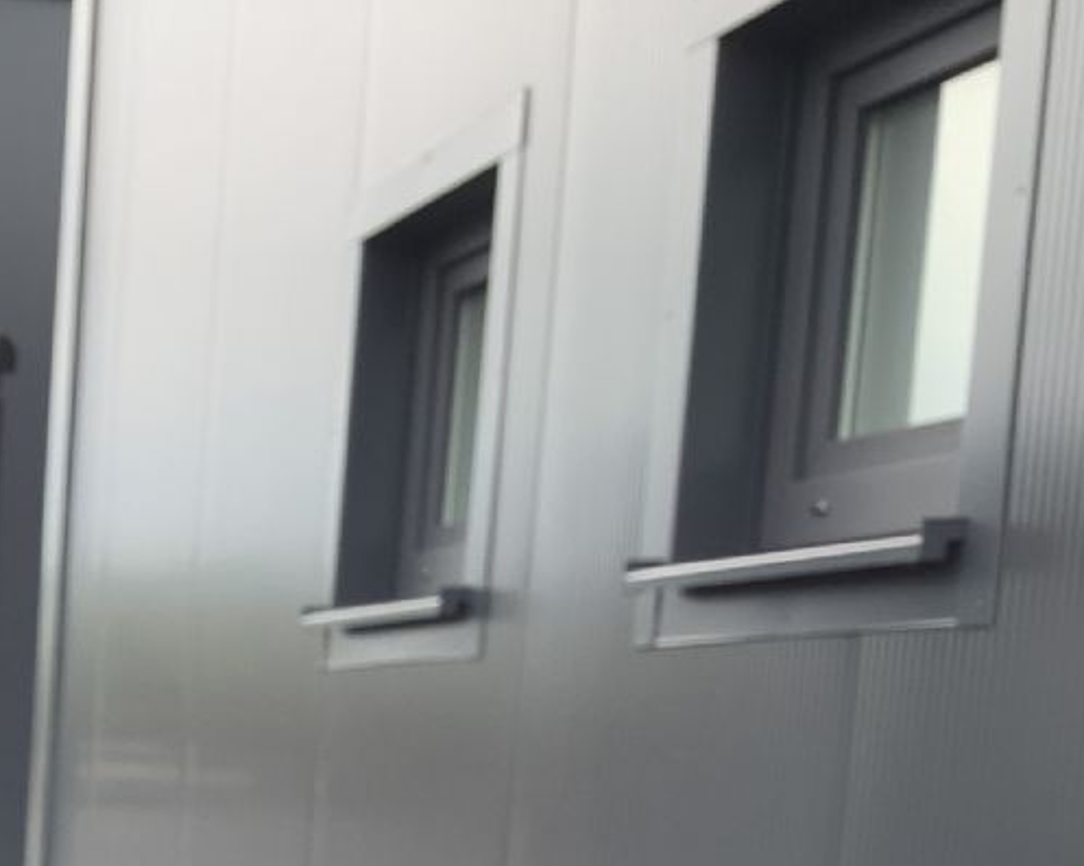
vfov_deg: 18.6
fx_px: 2501
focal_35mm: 78
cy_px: 1043
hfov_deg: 23.1
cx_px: -87
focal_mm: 3.3
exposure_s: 1/137
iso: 25
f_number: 2.4
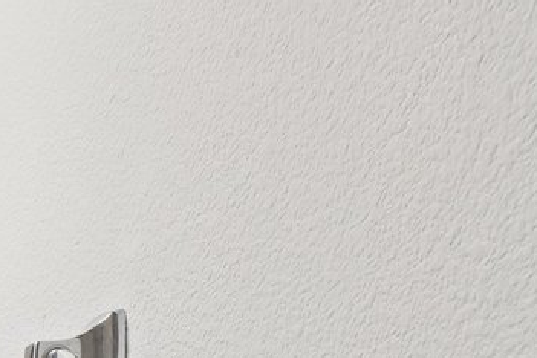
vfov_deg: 11.2
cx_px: -653
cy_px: 810
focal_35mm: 105
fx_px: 1566
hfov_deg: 14.6
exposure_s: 1/10
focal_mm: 18
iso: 400
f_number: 8
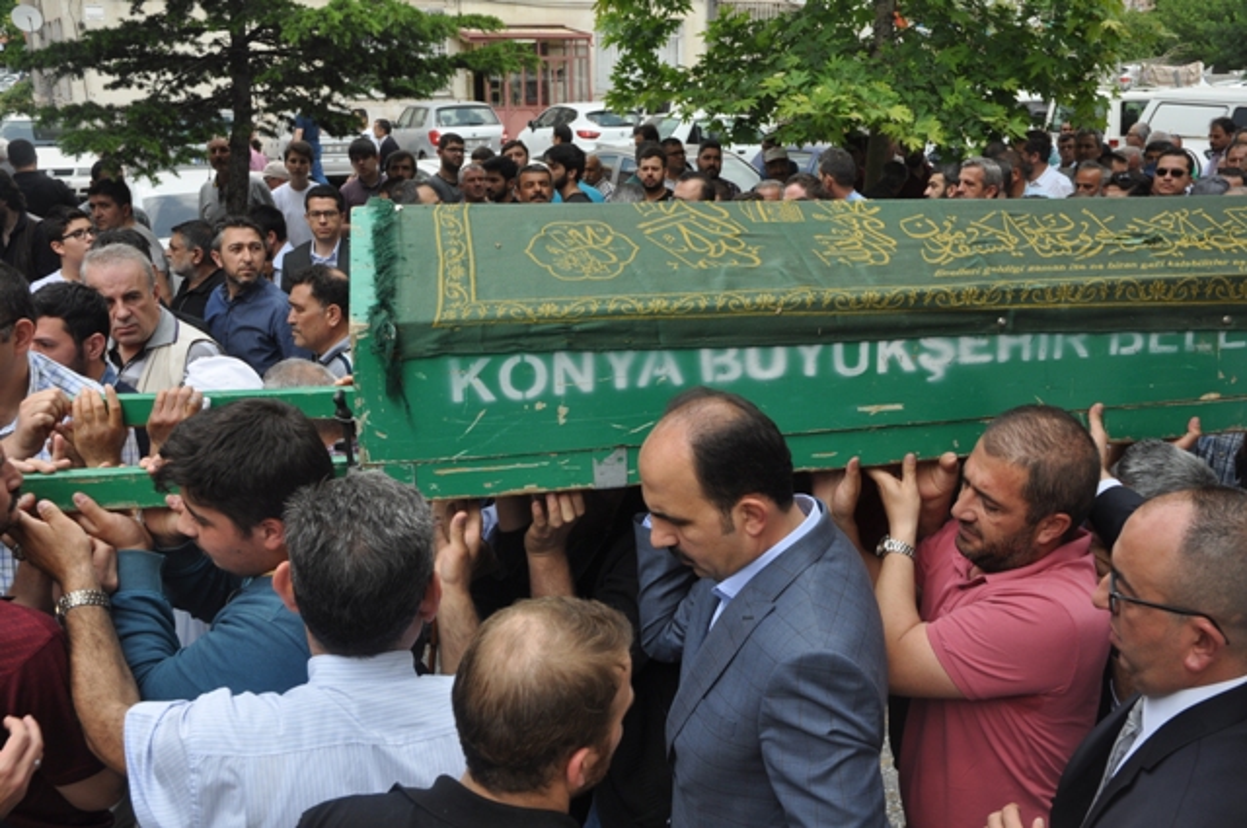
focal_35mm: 38
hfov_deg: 51.3
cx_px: 624
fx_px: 1297
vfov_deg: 35.4
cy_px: 414
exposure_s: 1/200
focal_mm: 25
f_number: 7.1
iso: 200
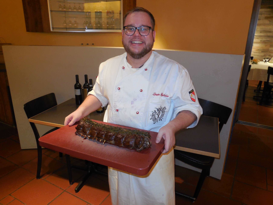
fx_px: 197
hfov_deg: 69.4
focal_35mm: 25
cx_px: 136
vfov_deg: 54.9
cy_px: 102
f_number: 3.1
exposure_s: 1/25
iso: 200
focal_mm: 4.5
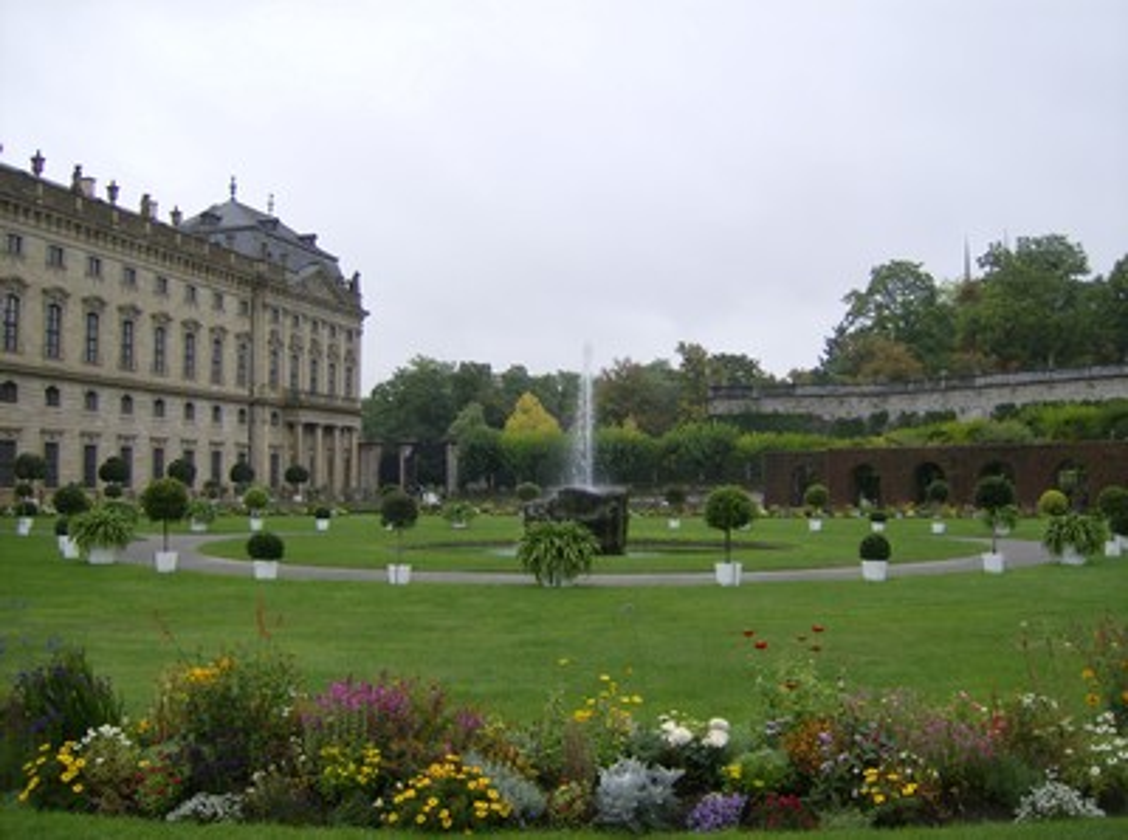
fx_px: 1170
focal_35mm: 36
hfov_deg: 51.5
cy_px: 420
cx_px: 564
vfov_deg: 39.5
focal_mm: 6
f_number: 2.8
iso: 100
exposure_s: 1/360
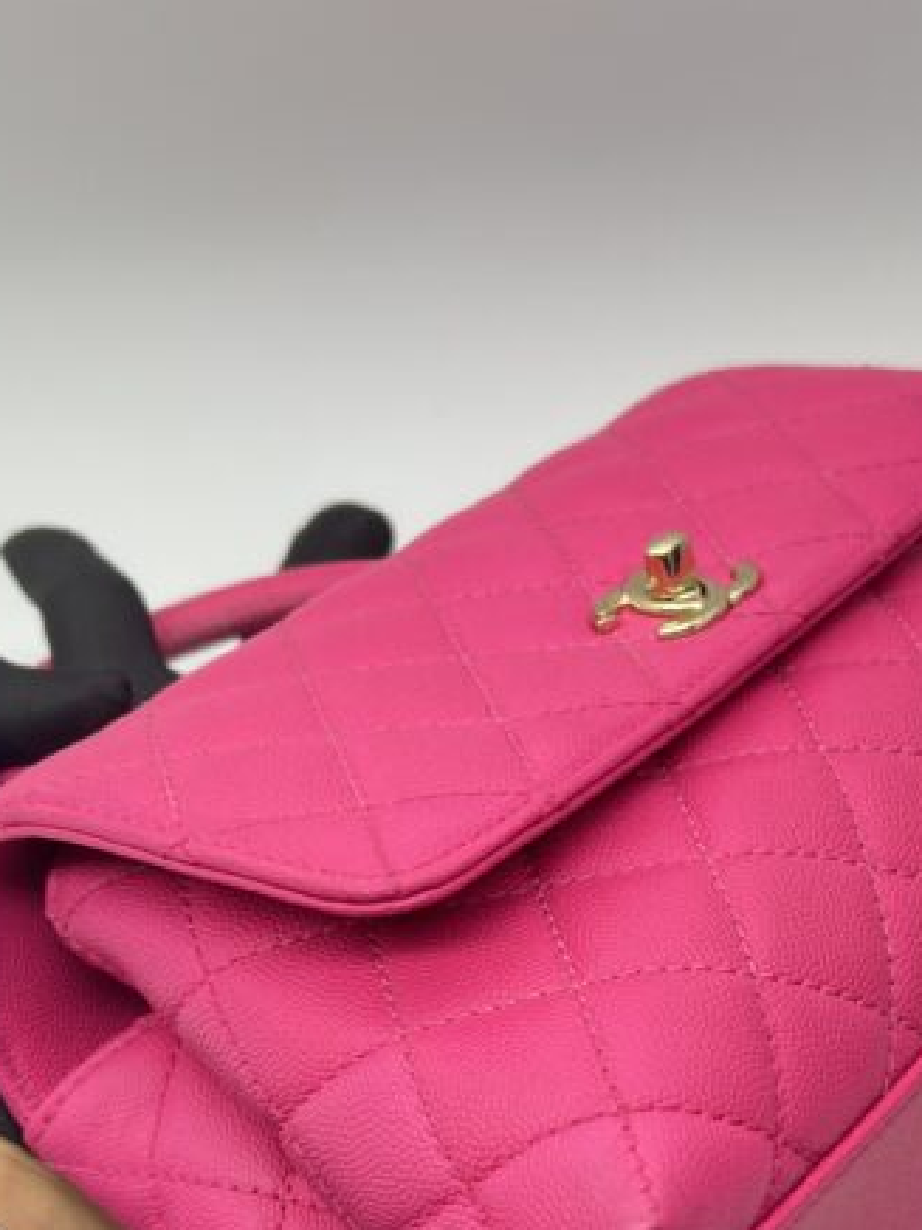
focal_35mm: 61
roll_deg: +6.6
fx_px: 2166
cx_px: 595
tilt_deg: -44.6
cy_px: 1027
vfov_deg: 30.7
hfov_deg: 23.9
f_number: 1.5
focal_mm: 5.7
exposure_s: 1/100
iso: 40
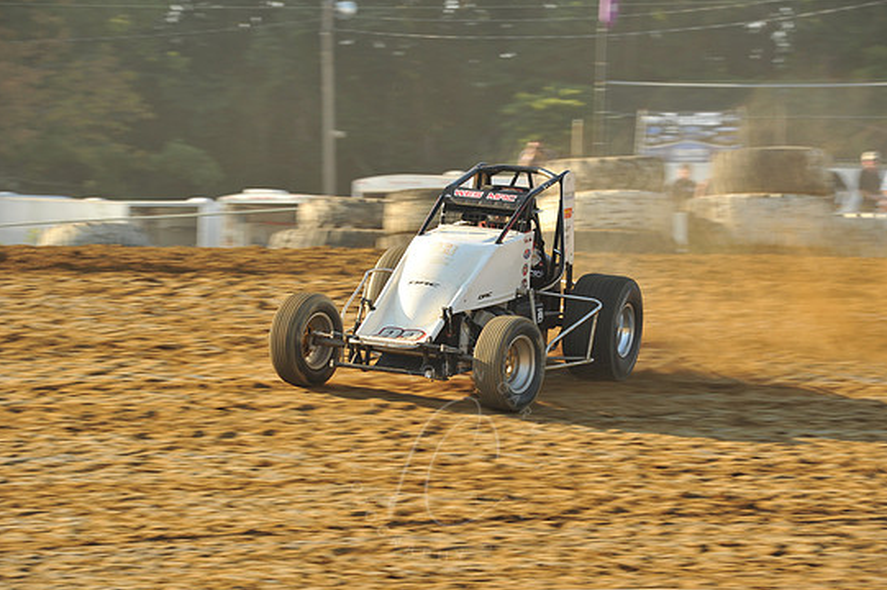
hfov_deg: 10.7
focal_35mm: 193
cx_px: 446
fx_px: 4752
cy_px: 311
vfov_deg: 7.1
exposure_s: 1/320
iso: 400
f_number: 9
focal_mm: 180
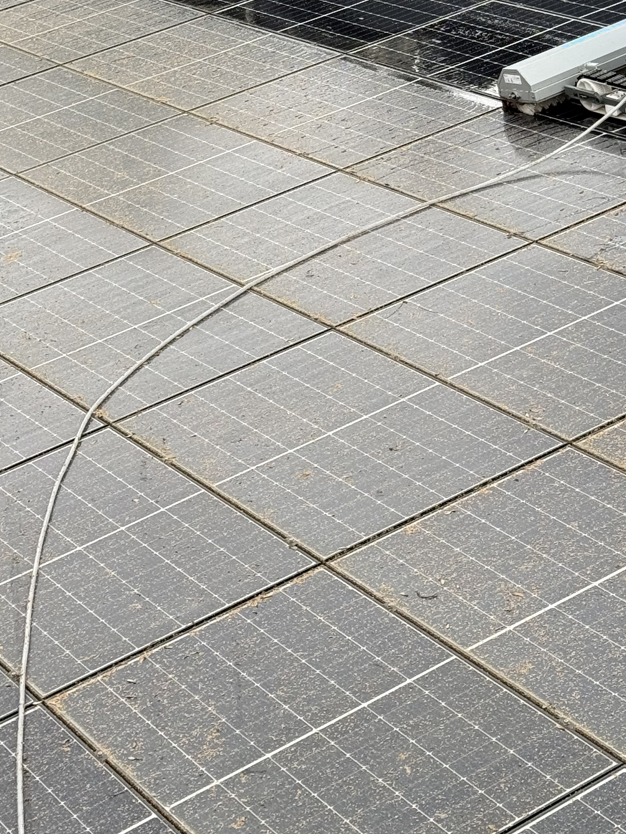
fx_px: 2315
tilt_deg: -12.6
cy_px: 113
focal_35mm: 96
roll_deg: +0.8
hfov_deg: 15.4
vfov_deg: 20.1
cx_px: 352
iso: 50
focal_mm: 6.76
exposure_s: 1/138
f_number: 1.78
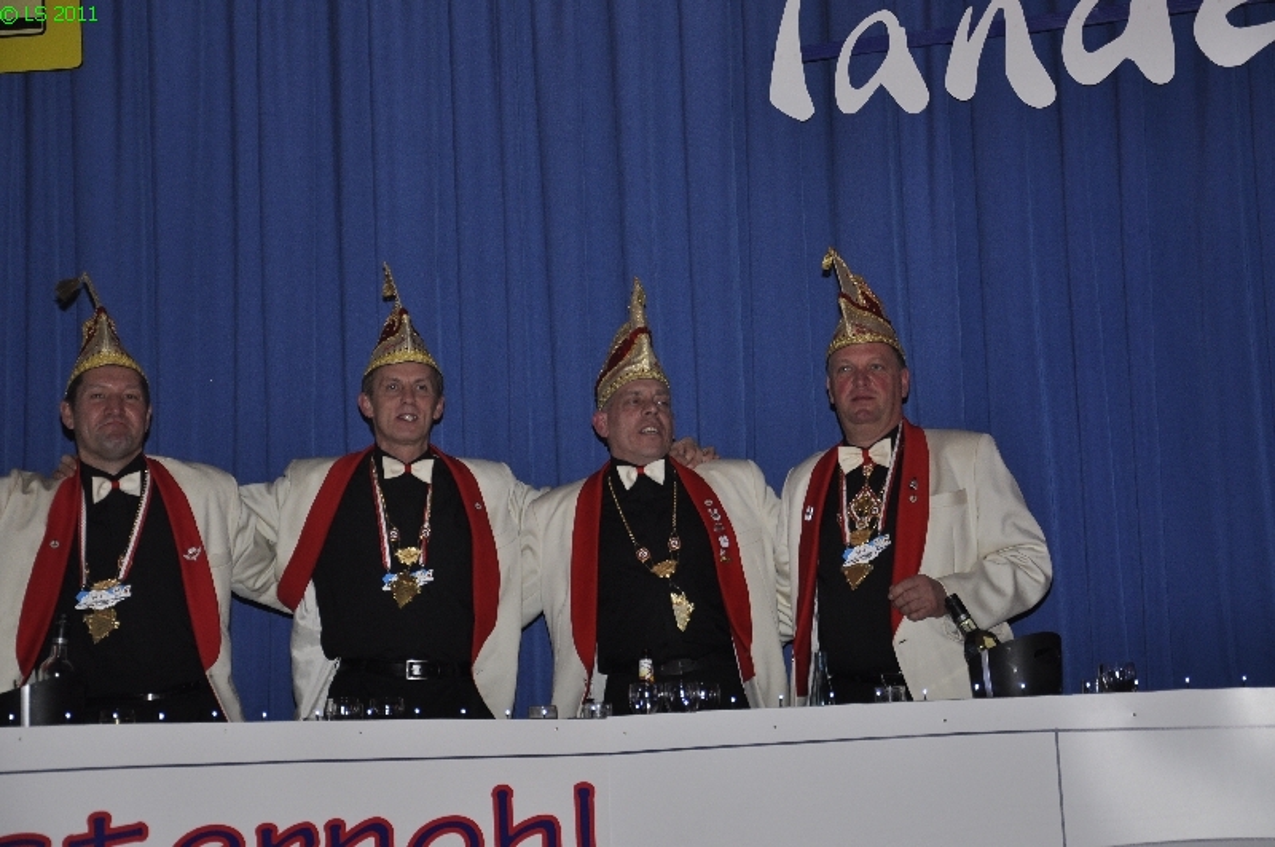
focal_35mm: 87
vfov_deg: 15.7
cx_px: 638
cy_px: 424
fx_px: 3077
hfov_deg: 23.4
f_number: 5
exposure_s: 1/60
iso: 400
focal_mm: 58
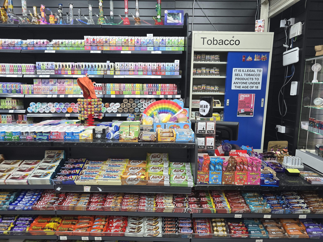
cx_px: 162
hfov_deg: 73.9
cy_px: 121
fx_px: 215
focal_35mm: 23
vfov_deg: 58.9
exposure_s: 1/100
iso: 125
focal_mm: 6.3
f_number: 1.7
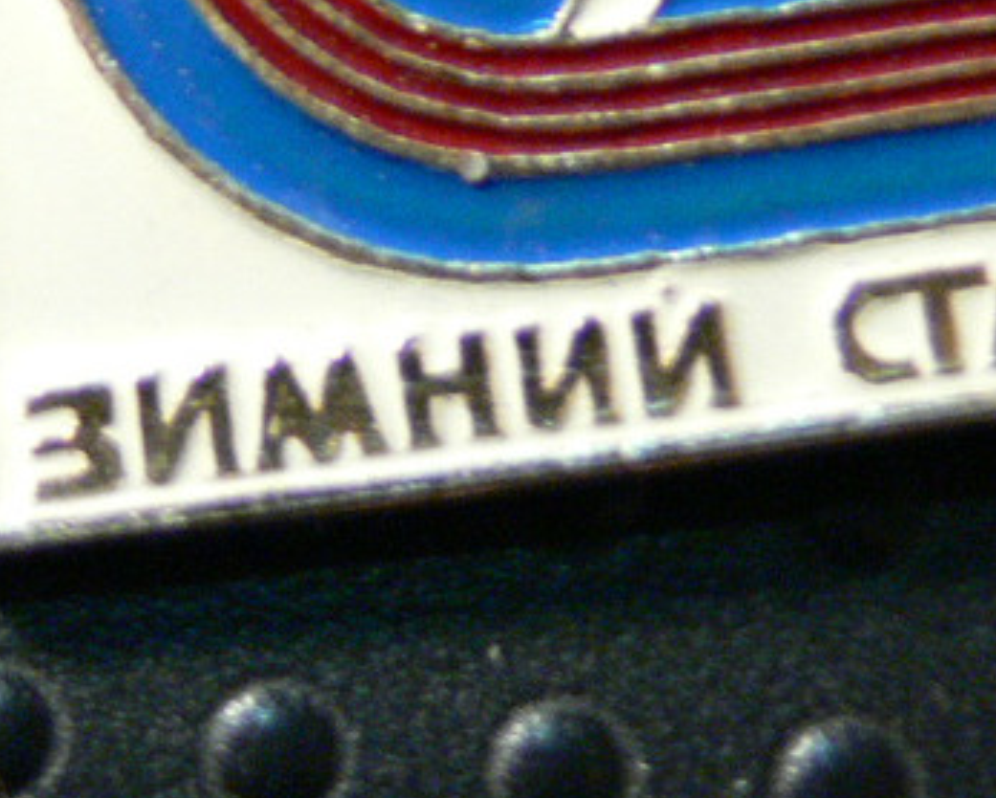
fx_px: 4247
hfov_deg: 13.3
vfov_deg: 10.6
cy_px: -55
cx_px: 188
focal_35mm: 144
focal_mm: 9.2
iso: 200
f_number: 3.2
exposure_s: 1/15
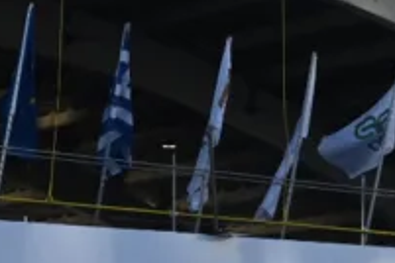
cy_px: 354
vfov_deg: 7.6
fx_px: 1953
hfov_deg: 11.5
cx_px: 108
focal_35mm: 178
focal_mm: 35
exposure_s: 1/2000
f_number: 2.8
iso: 160
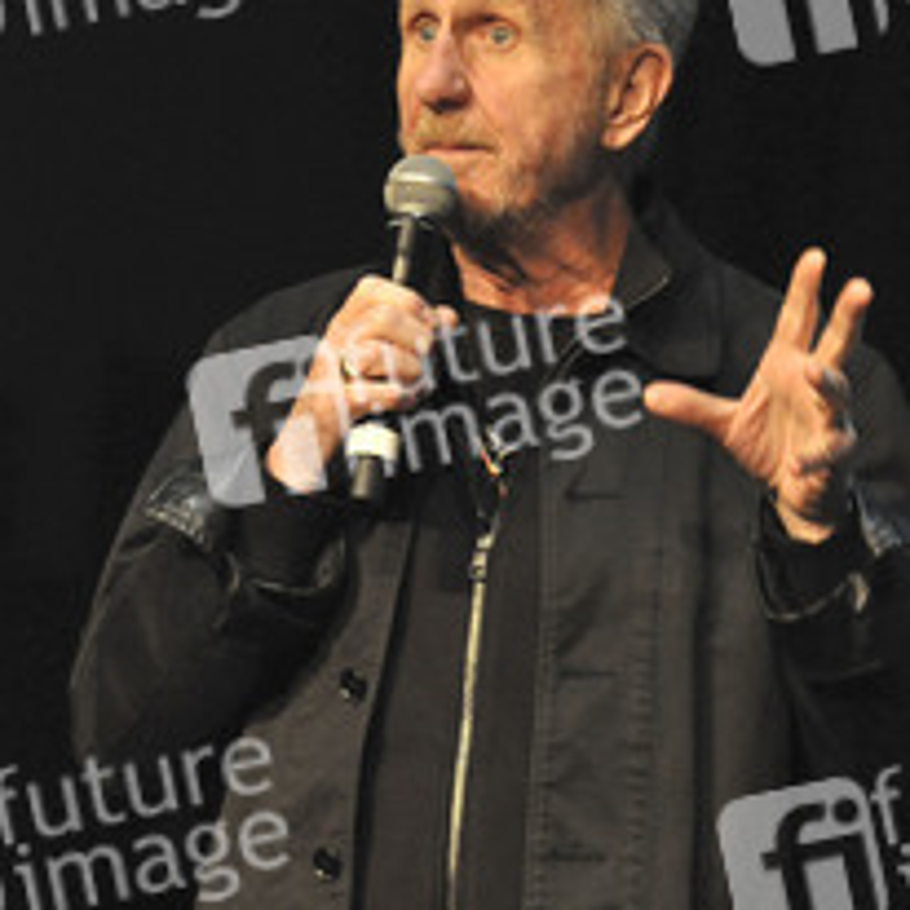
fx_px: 12129
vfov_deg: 4.3
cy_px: 623
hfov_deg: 4.3
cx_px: 546
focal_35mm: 408
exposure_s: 1/125
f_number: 6.3
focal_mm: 165
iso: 2500
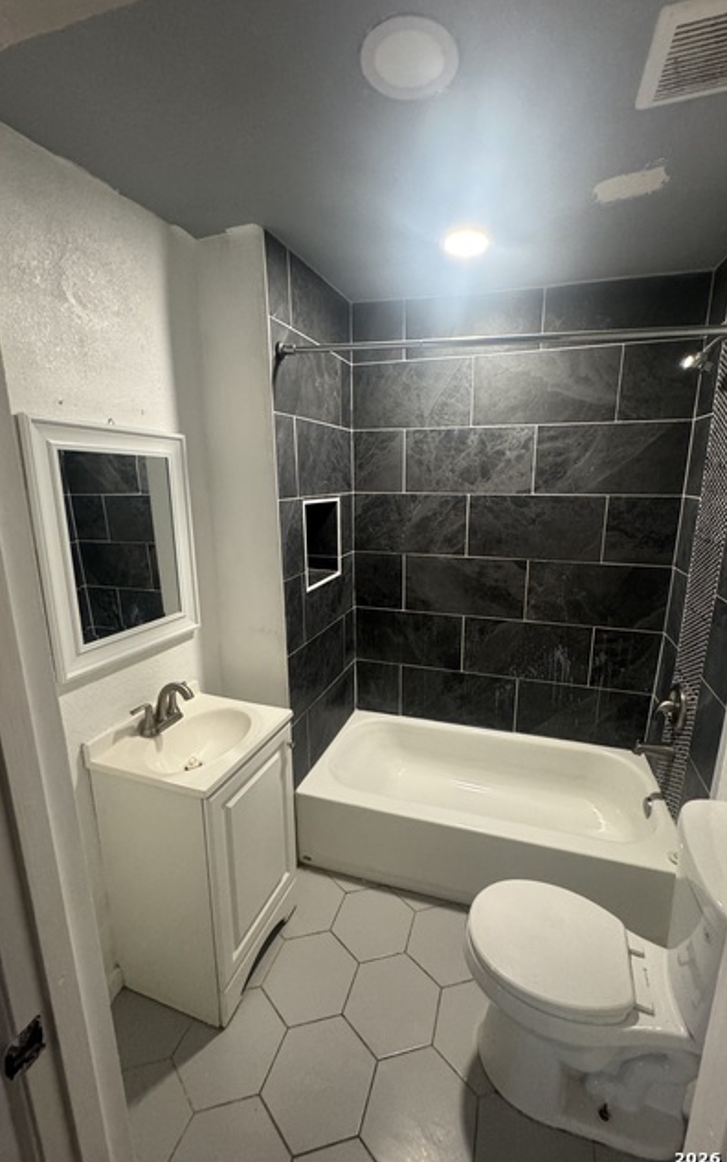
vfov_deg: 101.4
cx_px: 380
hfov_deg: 74.8
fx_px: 475
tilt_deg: -13.4
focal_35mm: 15
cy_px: 582
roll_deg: +0.5
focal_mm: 2.22
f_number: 2.2
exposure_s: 1/60
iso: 640
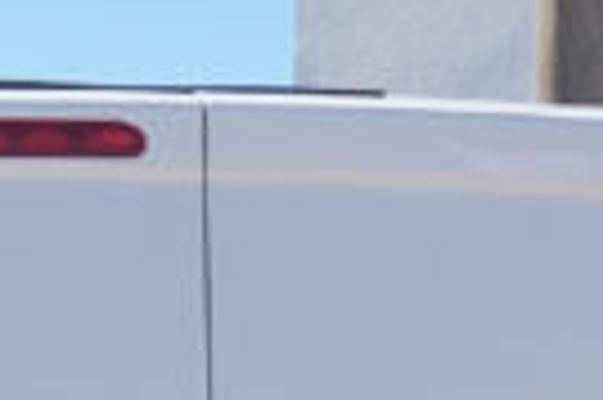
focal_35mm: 322
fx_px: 5387
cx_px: 104
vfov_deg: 4.1
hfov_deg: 6.4
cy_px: 1130
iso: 160
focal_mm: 28
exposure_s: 1/180
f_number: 9
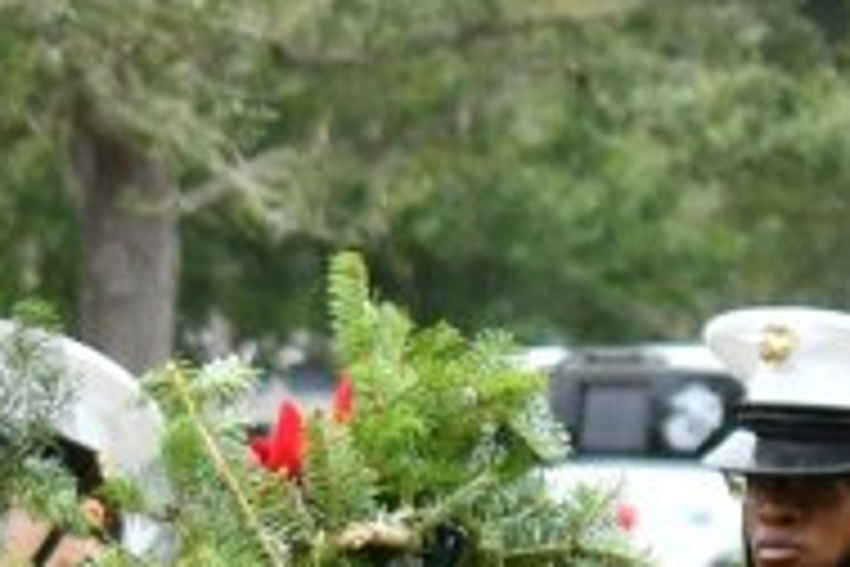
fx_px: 14756
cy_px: 567
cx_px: -1034
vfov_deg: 2.2
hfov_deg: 3.3
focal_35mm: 625
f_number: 5.6
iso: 250
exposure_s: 1/60
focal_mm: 55
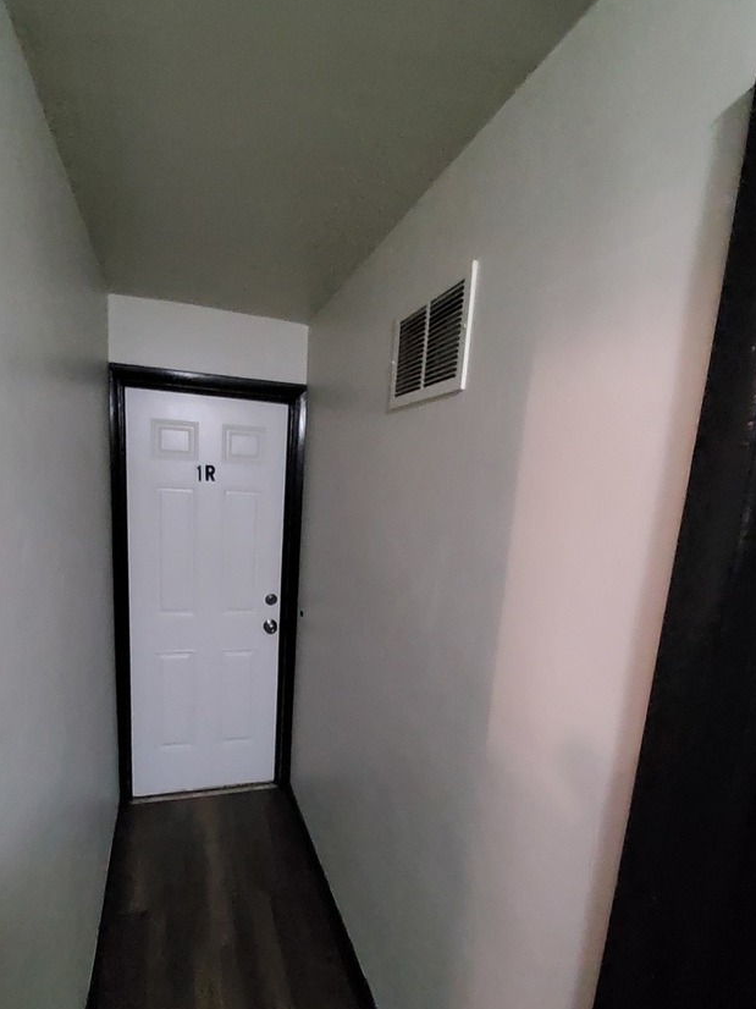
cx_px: 336
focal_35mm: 17
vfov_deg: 90.7
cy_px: 563
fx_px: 495
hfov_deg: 74.4
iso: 1250
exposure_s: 1/10
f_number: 2.2
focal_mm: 1.13
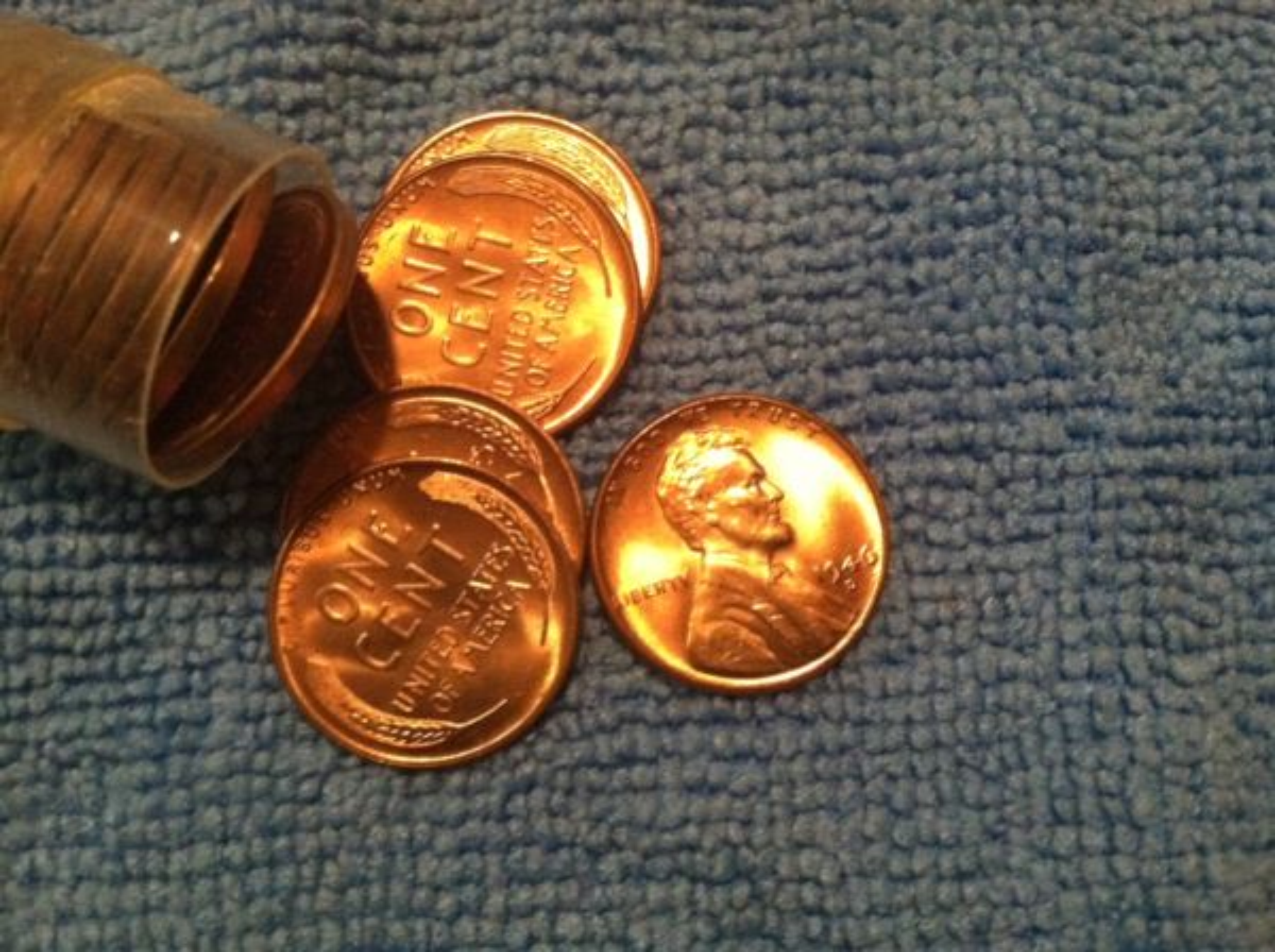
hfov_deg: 52.7
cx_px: 638
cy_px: 476
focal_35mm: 35
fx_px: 1287
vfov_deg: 40.6
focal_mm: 3.85
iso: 1000
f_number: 2.8
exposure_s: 1/15
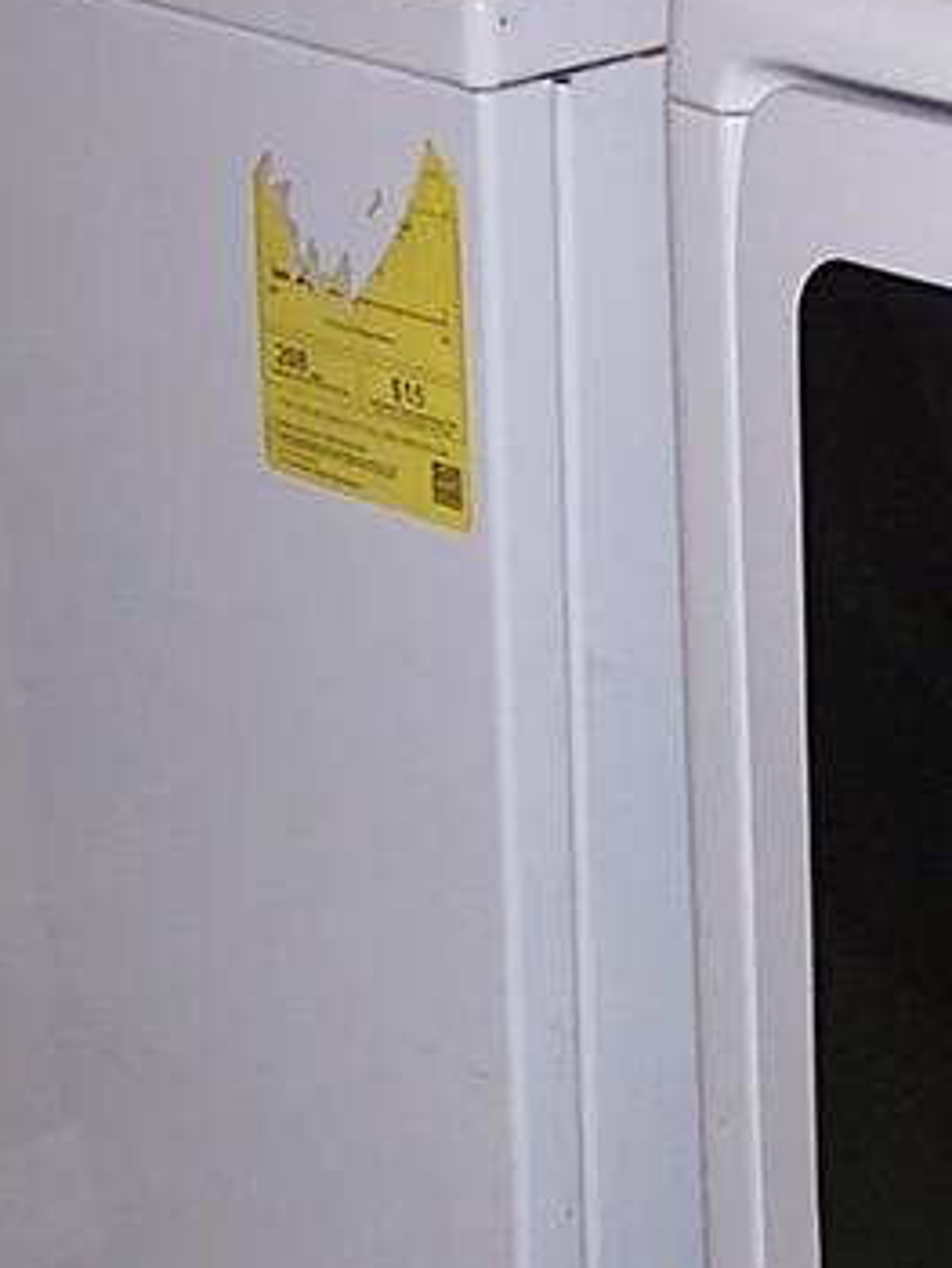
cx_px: 959
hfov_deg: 12.9
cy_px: 243
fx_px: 4139
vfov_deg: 17.3
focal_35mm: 113
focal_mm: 5.5
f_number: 2.8
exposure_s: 1/60
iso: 80
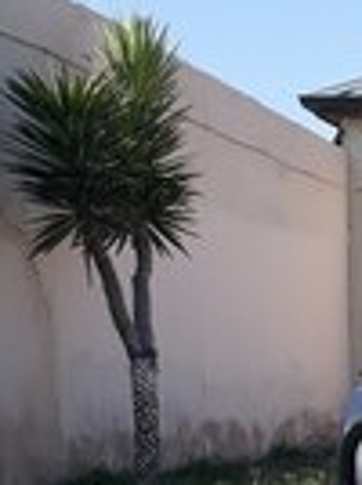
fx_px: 1399
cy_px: 630
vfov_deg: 18.3
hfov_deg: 13.2
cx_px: 662
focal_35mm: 100
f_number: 1.9
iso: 40
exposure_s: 1/943
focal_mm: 3.6
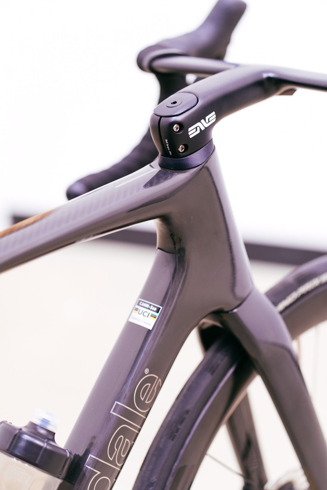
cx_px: 164
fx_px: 1158
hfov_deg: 16.1
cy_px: 245
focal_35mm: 85
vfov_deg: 23.9
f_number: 2.8
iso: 800
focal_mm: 85
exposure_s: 1/100
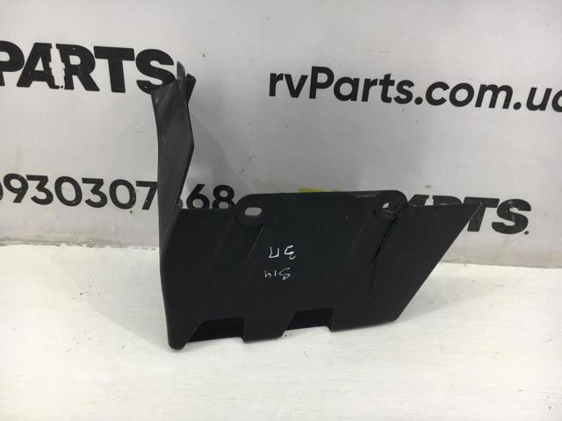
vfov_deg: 48.2
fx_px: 471
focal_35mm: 29
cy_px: 210
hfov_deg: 61.7
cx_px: 281
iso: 32
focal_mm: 4.15
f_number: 2.2
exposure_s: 1/50
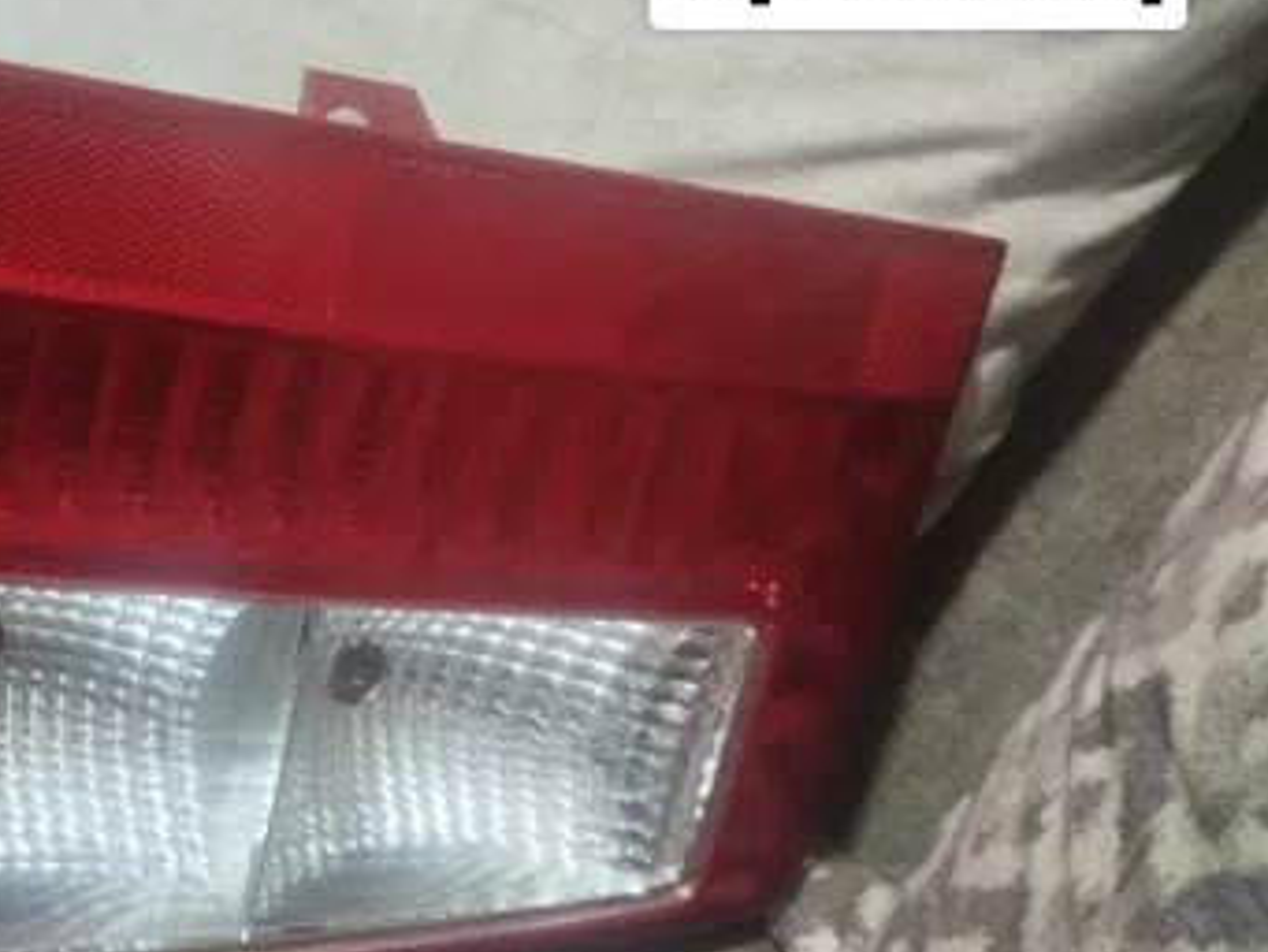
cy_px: 565
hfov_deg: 38.7
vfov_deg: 32.1
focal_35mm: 45
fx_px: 1649
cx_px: 89
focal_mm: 5.31
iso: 500
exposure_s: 1/17
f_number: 1.7
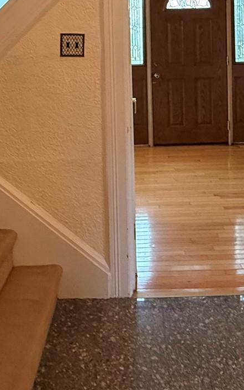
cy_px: 50
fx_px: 457
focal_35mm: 43
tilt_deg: -1.5
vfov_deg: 42.9
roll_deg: +1.6
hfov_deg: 29.8
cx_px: 146
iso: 500
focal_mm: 2.22
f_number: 2.2
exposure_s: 1/120
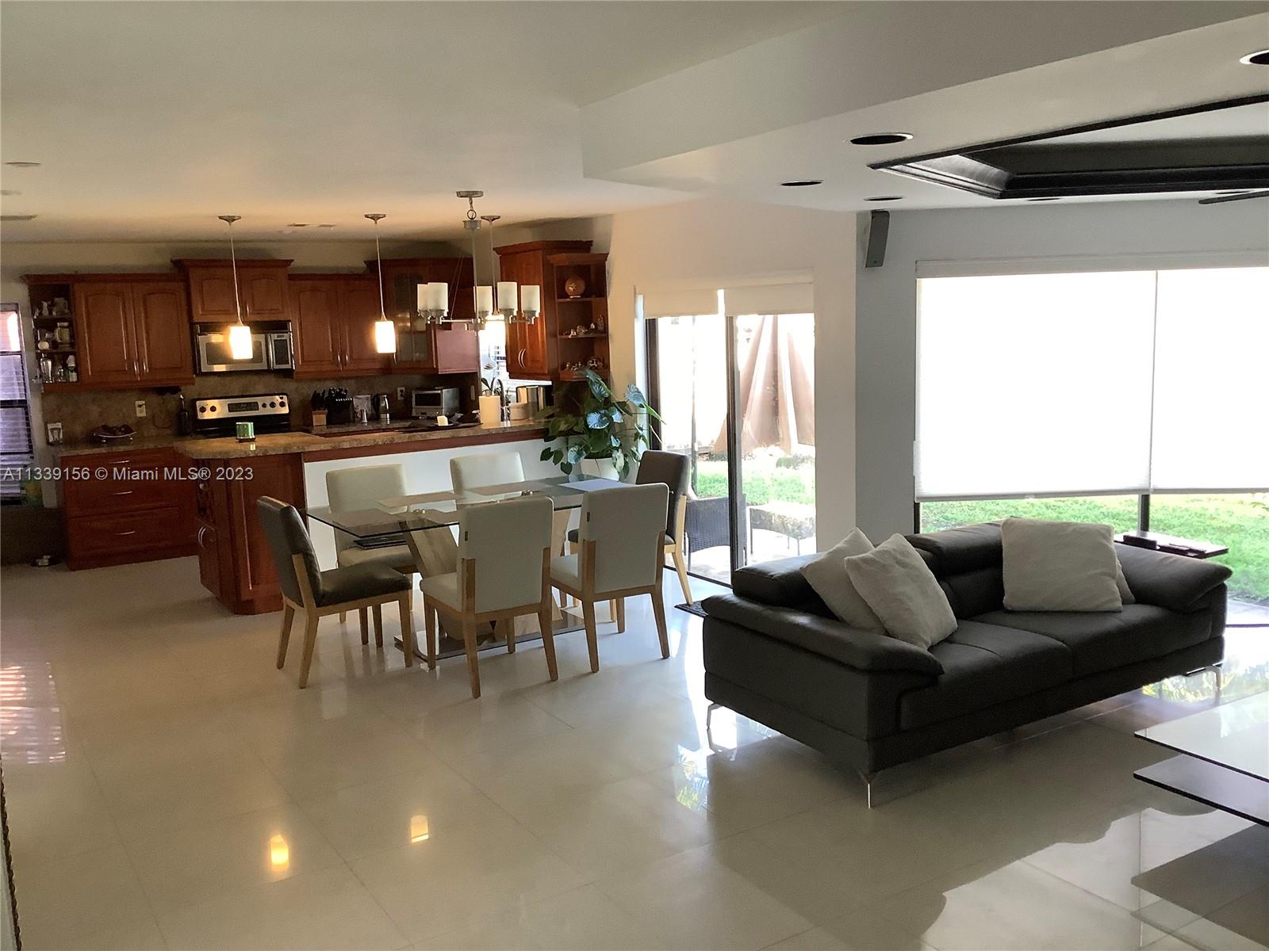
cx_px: 634
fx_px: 1136
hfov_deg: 58.4
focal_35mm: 31
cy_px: 476
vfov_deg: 45.4
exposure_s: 1/60
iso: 200
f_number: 2.4
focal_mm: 3.3
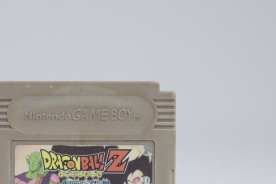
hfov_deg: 12.1
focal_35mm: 170
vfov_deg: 8.0
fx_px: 1304
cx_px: 84
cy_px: 187
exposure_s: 1/5
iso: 100
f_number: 5.6
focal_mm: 69
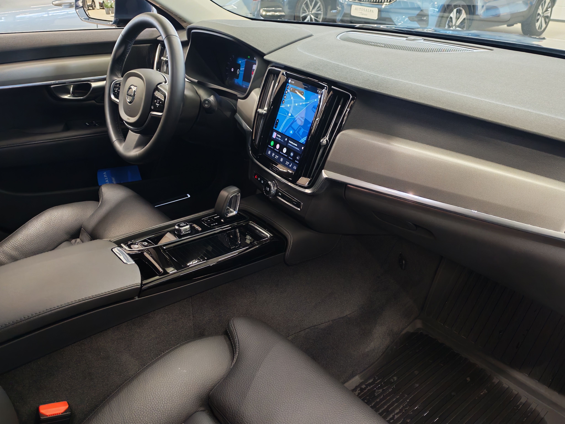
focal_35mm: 30
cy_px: 212
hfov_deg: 60.0
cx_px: 282
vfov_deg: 46.8
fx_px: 490
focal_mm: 6.12
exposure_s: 1/50
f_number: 1.9
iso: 1281
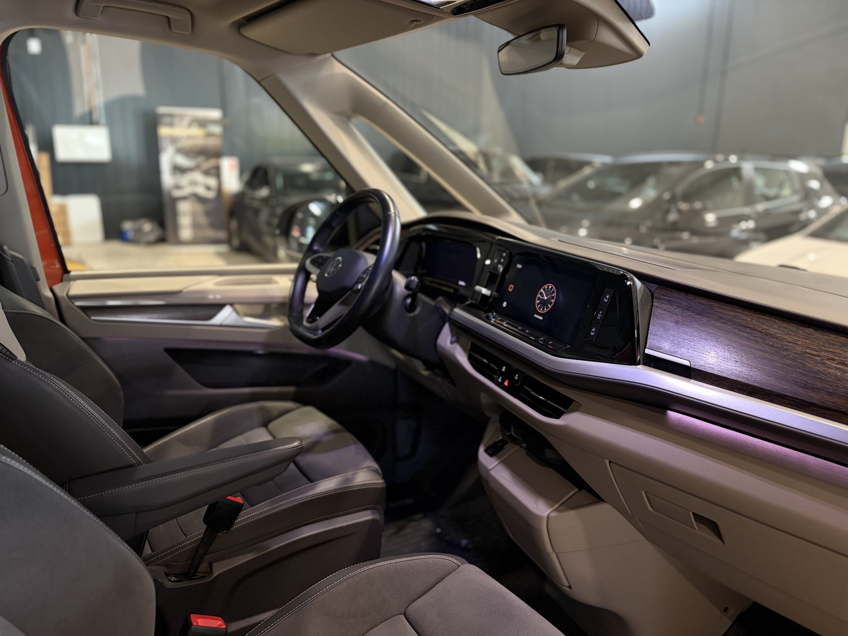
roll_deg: -0.6
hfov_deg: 67.3
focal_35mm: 26
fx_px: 637
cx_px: 424
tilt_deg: -13.5
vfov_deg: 53.1
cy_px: 318
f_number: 1.6
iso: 250
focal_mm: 5.96
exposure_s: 1/50
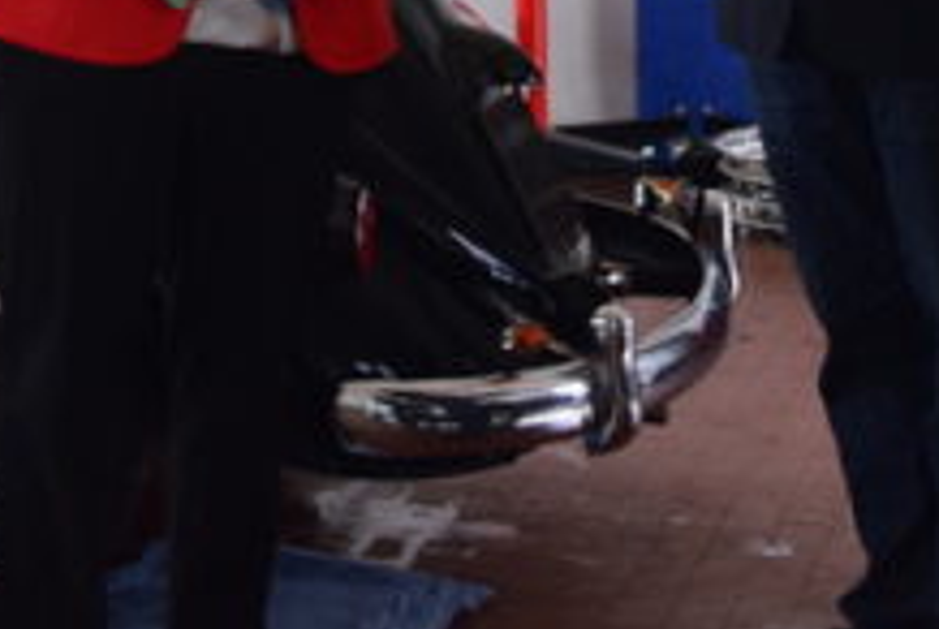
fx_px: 4414
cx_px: 211
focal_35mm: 169
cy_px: -472
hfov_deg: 12.1
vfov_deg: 7.9
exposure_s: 1/15
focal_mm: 32
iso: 900
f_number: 6.3
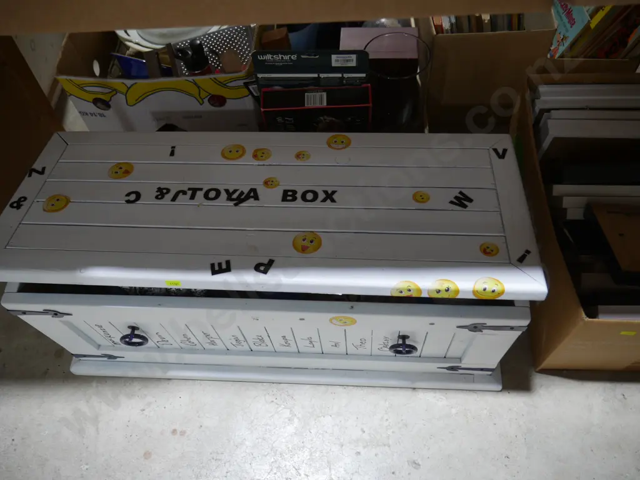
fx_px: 518
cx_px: 320
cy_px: 240
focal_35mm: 28
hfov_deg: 63.4
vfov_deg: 49.7
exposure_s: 1/60
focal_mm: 14
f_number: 3.5
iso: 320
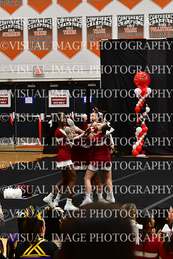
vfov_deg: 16.6
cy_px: 130
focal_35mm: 123
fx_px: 886
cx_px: 86
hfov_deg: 11.2
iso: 4000
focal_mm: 82
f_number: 4
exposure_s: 1/500
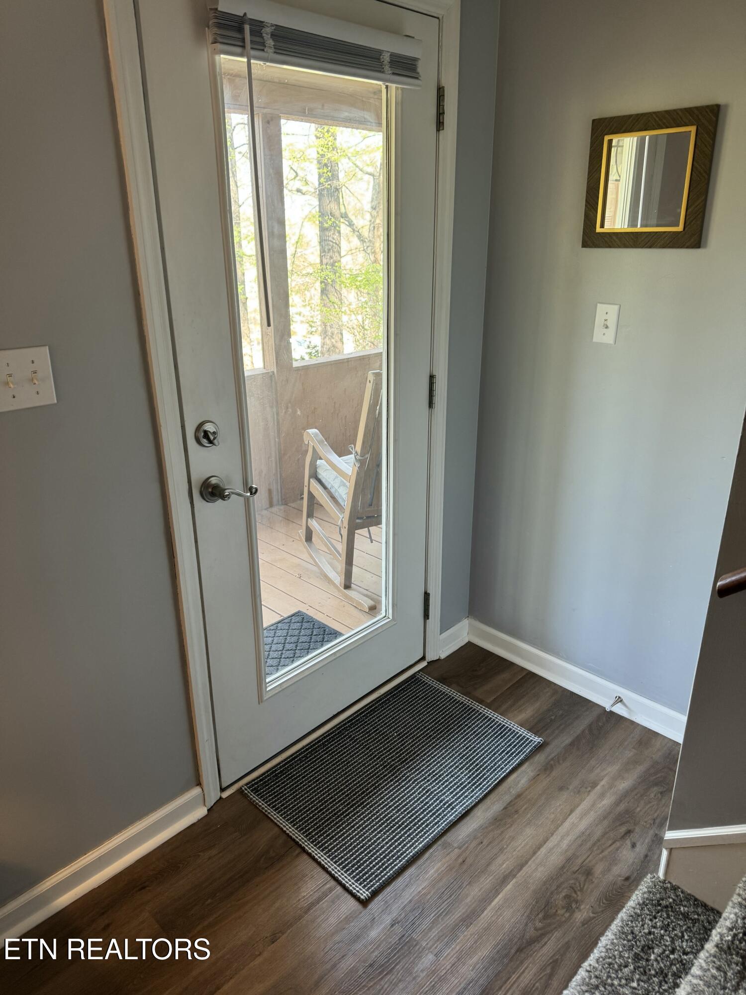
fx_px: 690
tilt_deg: -20.8
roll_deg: +0.4
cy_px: 498
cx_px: 373
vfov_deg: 71.6
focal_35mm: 24
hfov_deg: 56.8
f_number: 1.78
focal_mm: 6.76
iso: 125
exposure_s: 1/60
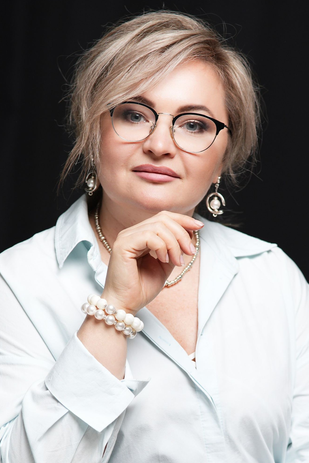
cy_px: 379
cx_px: 134
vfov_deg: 12.4
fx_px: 2124
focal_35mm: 165
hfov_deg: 8.3
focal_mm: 85
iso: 160
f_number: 3.5
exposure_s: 1/200
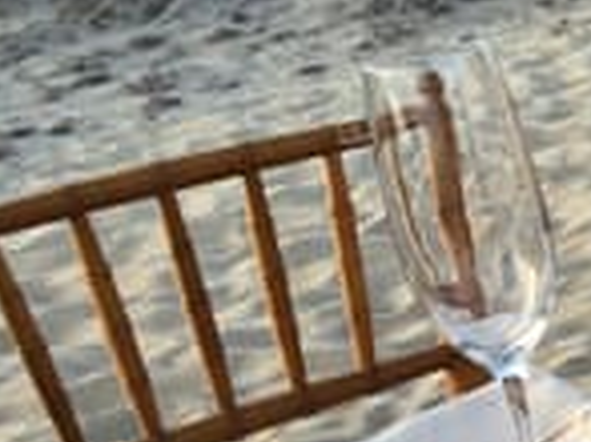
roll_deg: +9.2
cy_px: 378
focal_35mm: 126
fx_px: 2149
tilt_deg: -18.9
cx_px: 1146
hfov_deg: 13.6
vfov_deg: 11.7
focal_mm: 4.15
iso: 32
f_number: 2.2
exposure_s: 1/533
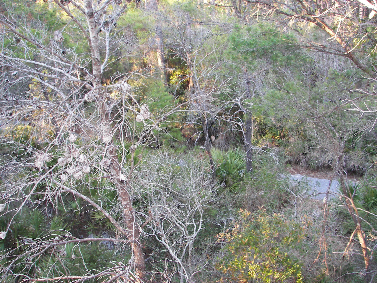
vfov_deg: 39.7
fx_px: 392
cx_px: 188
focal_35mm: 36
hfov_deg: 51.4
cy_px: 142
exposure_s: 1/30
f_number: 2.8
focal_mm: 6
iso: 125
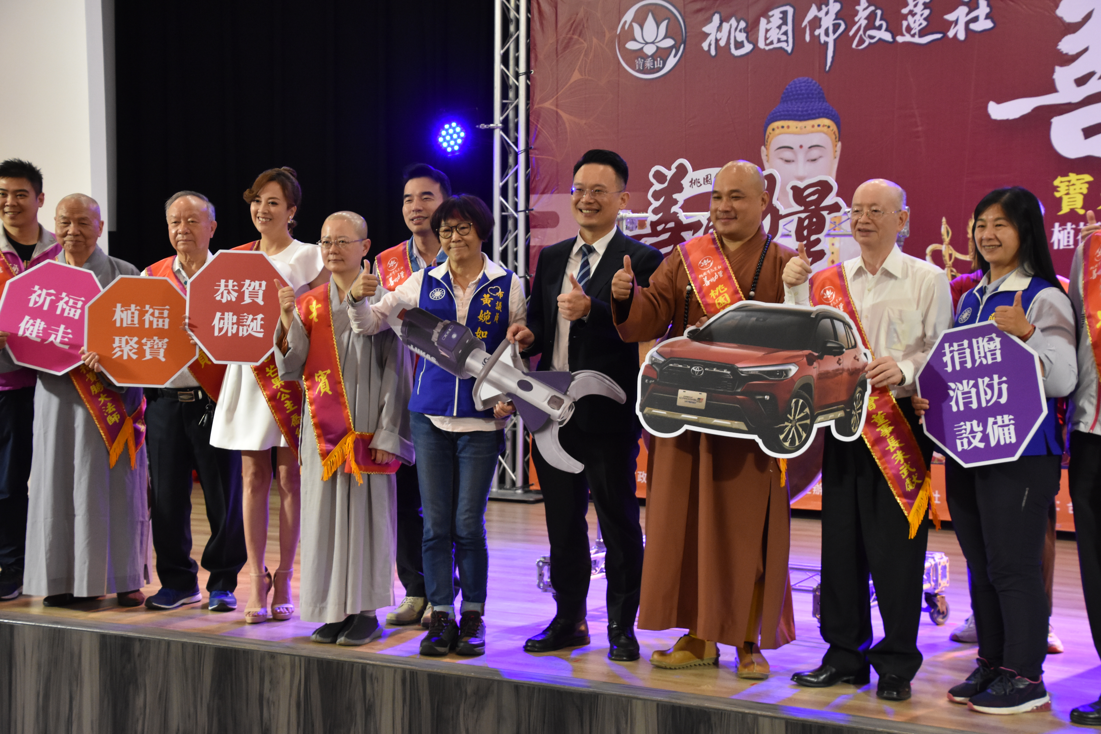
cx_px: 550
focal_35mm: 60
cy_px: 367
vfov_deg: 22.6
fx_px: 1835
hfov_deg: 33.4
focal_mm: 40
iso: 1600
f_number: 5.6
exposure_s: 1/125
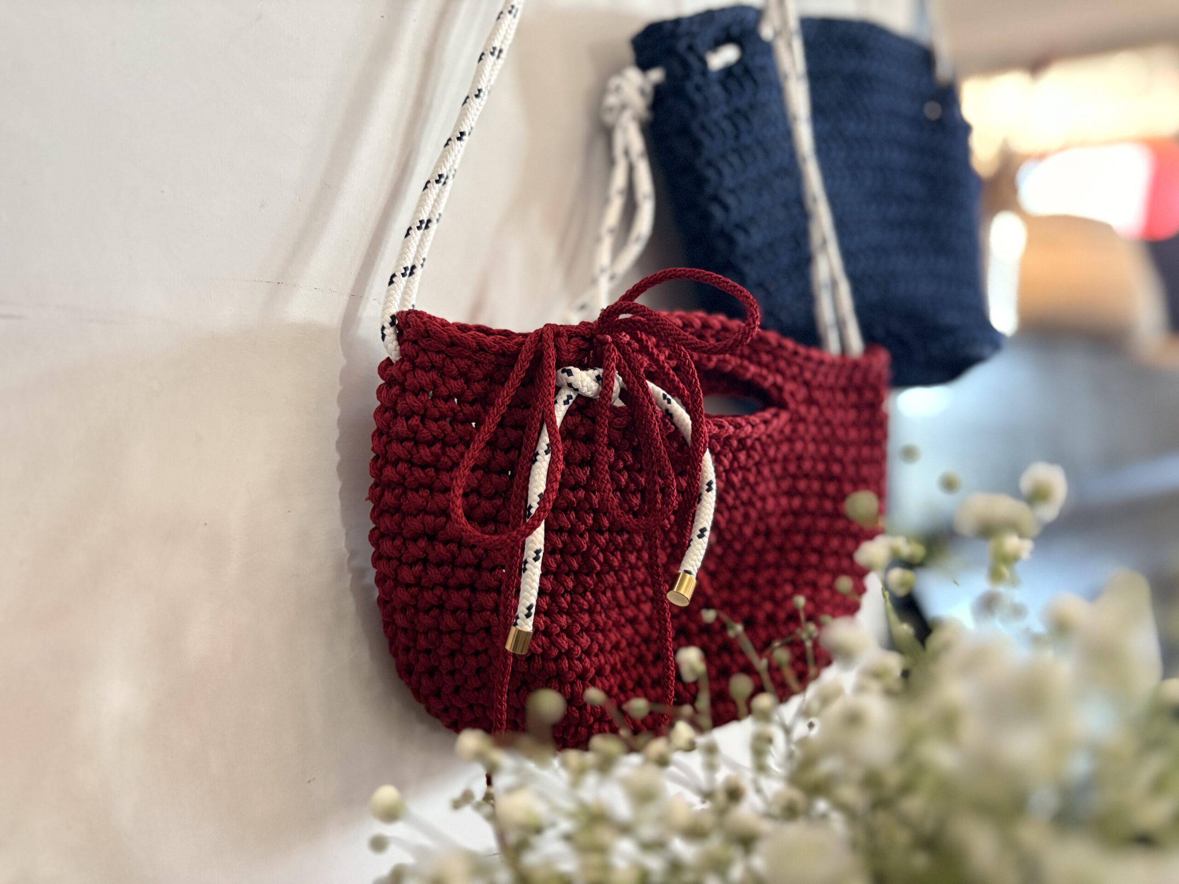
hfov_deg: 67.3
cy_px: 442
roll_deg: -0.9
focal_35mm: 26
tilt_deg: -3.4
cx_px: 590
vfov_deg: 53.1
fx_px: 886
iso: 500
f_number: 1.6
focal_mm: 5.96
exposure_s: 1/60
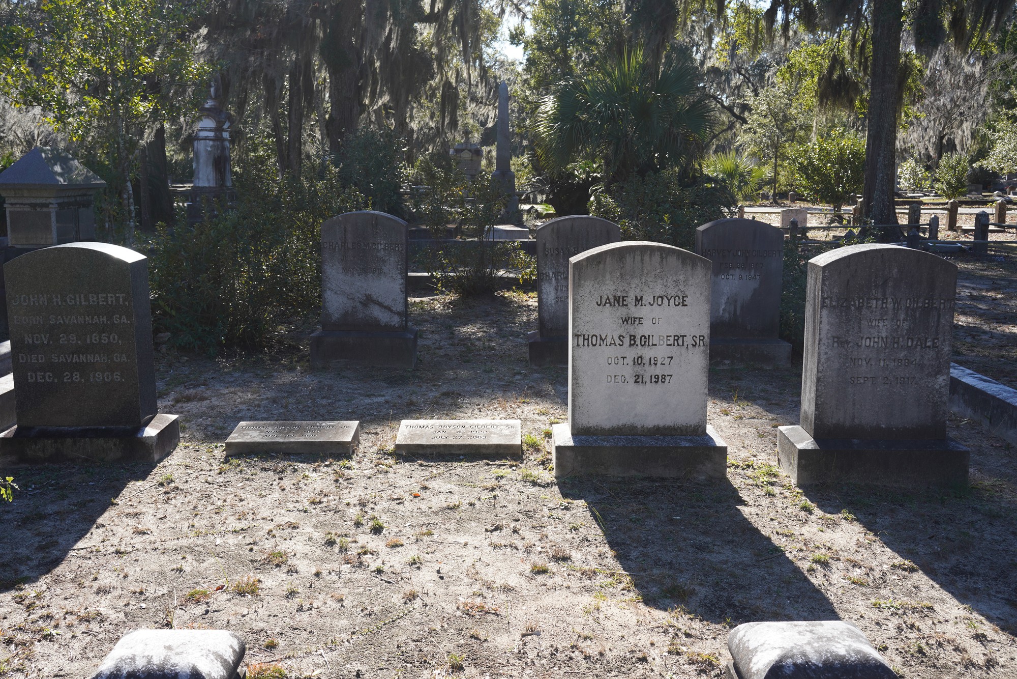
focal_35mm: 39
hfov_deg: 49.5
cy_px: 340
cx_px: 508
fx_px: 1102
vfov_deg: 34.2
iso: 200
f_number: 11
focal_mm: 39
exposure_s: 1/100
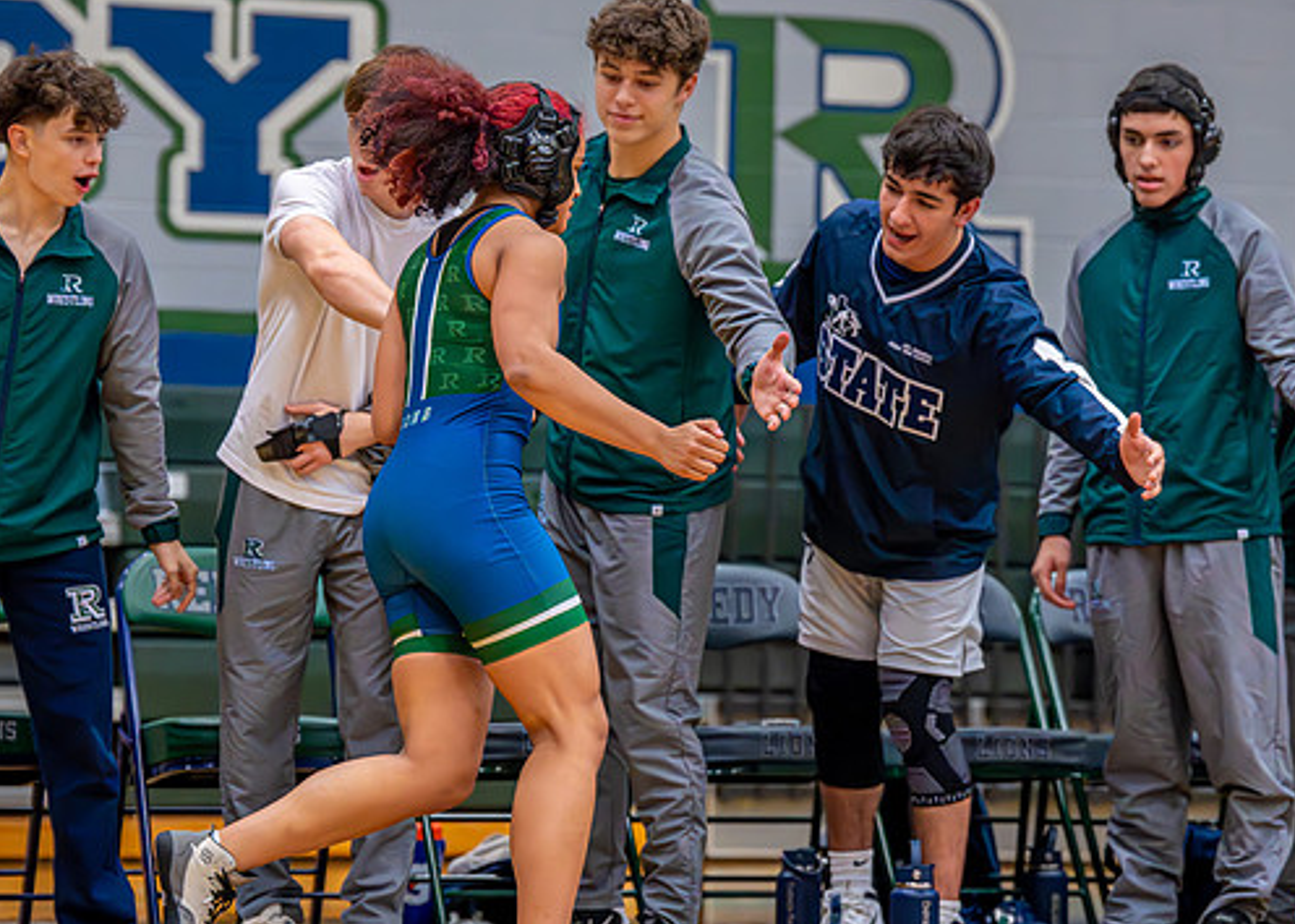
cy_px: 409
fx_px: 5993
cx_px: 635
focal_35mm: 163
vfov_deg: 8.8
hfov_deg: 12.3
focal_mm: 115
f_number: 3.2
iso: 6400
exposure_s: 1/1000
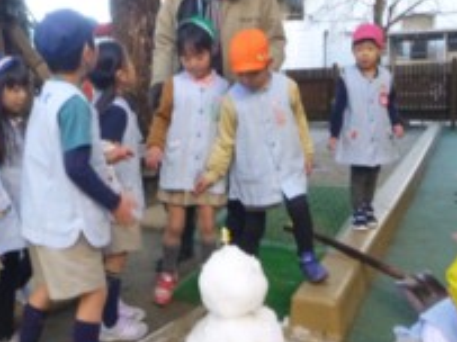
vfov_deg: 33.6
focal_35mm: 43
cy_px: 180
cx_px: 153
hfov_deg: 43.3
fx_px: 567
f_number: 3.9
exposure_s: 1/60
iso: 250
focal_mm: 4.5
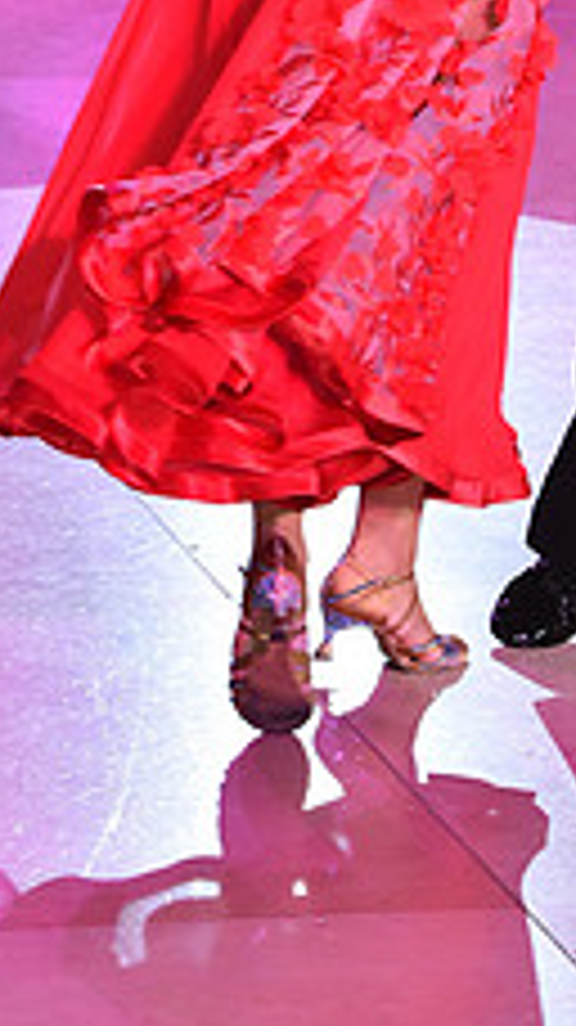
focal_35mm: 213
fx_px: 5792
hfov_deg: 5.7
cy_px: -256
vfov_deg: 9.9
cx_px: 524
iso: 2500
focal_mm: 80
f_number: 6.3
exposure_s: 1/320
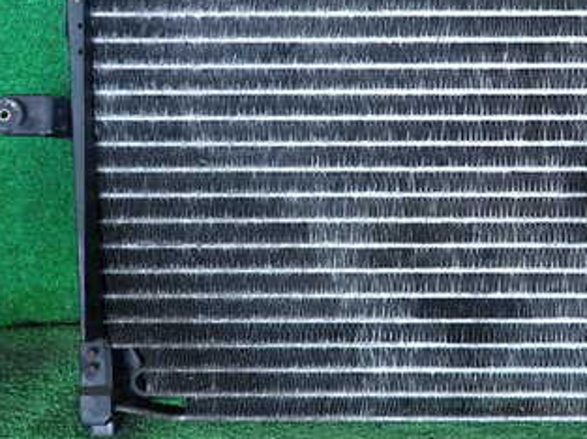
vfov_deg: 30.1
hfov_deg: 37.4
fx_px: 813
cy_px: 173
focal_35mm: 48
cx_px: 516
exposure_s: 1/125
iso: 160
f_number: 2
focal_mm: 4.5
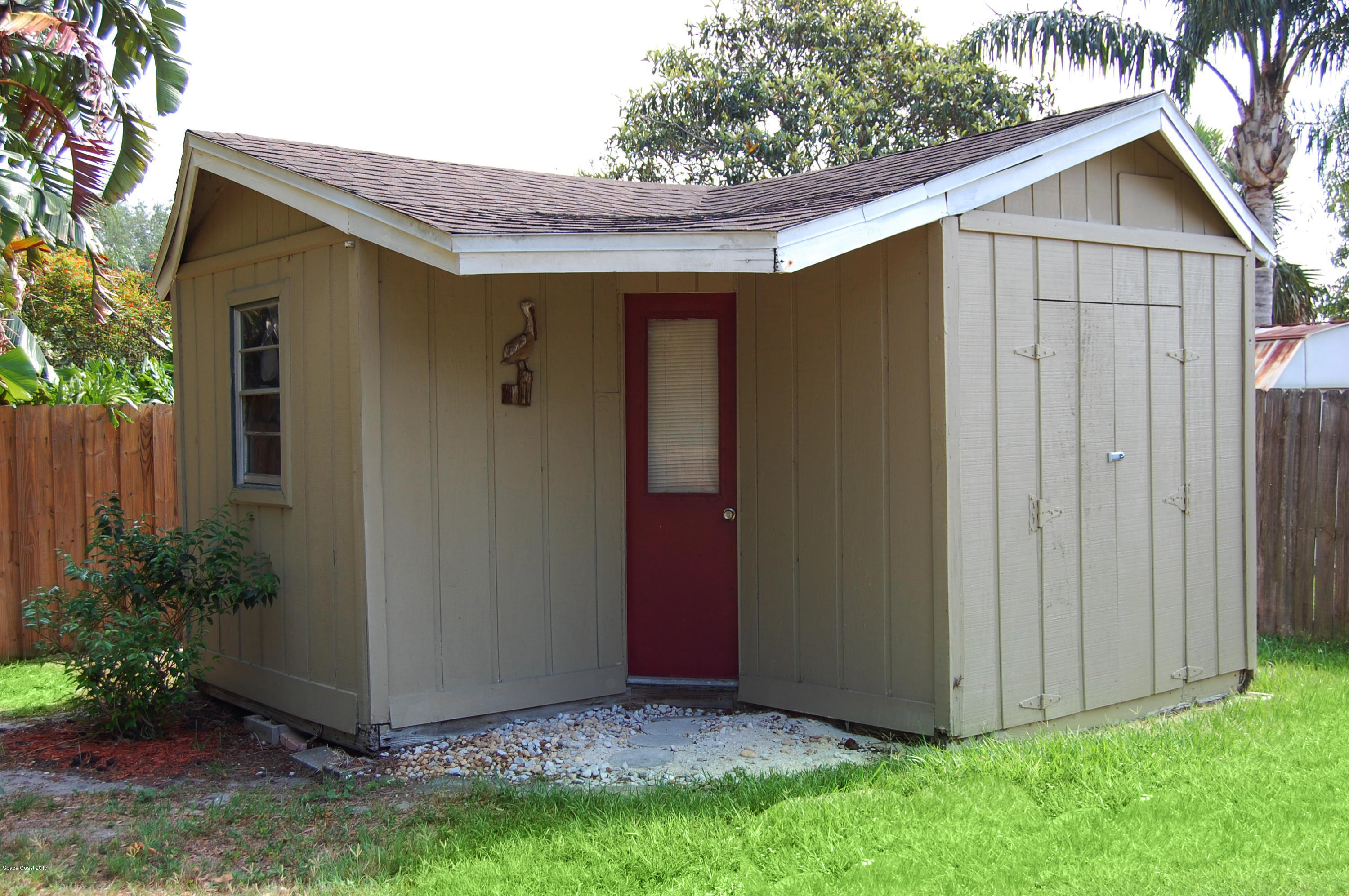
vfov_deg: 34.1
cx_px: 674
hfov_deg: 49.6
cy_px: 448
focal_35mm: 39
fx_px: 1460
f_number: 6.3
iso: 200
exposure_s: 1/160
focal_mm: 26
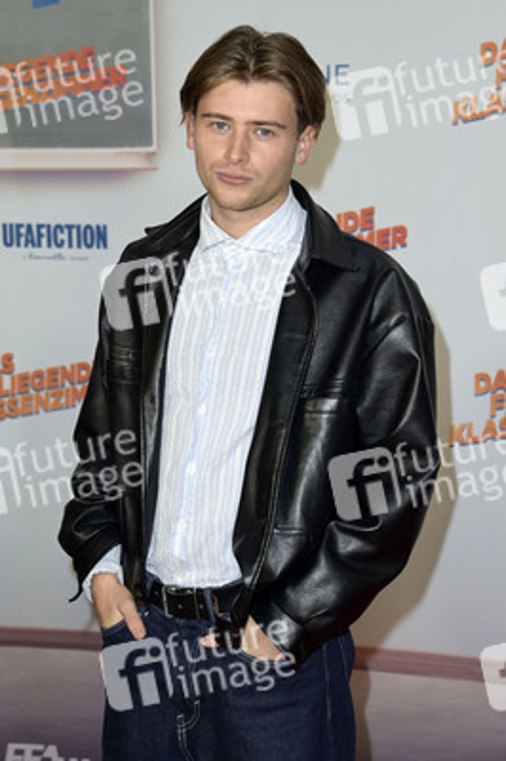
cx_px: 253
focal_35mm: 82
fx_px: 1732
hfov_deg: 16.6
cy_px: 380
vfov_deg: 24.8
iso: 640
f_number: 5.6
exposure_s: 1/250
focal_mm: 82
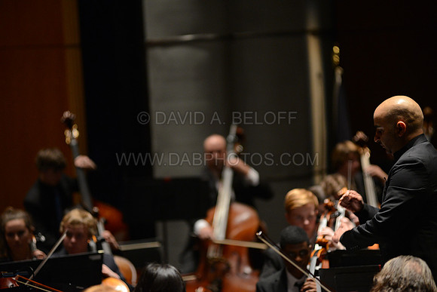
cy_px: 146
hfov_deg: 10.3
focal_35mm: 200
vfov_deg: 6.9
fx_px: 2428
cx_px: 218
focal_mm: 200
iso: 3200
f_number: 2.8
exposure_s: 1/250
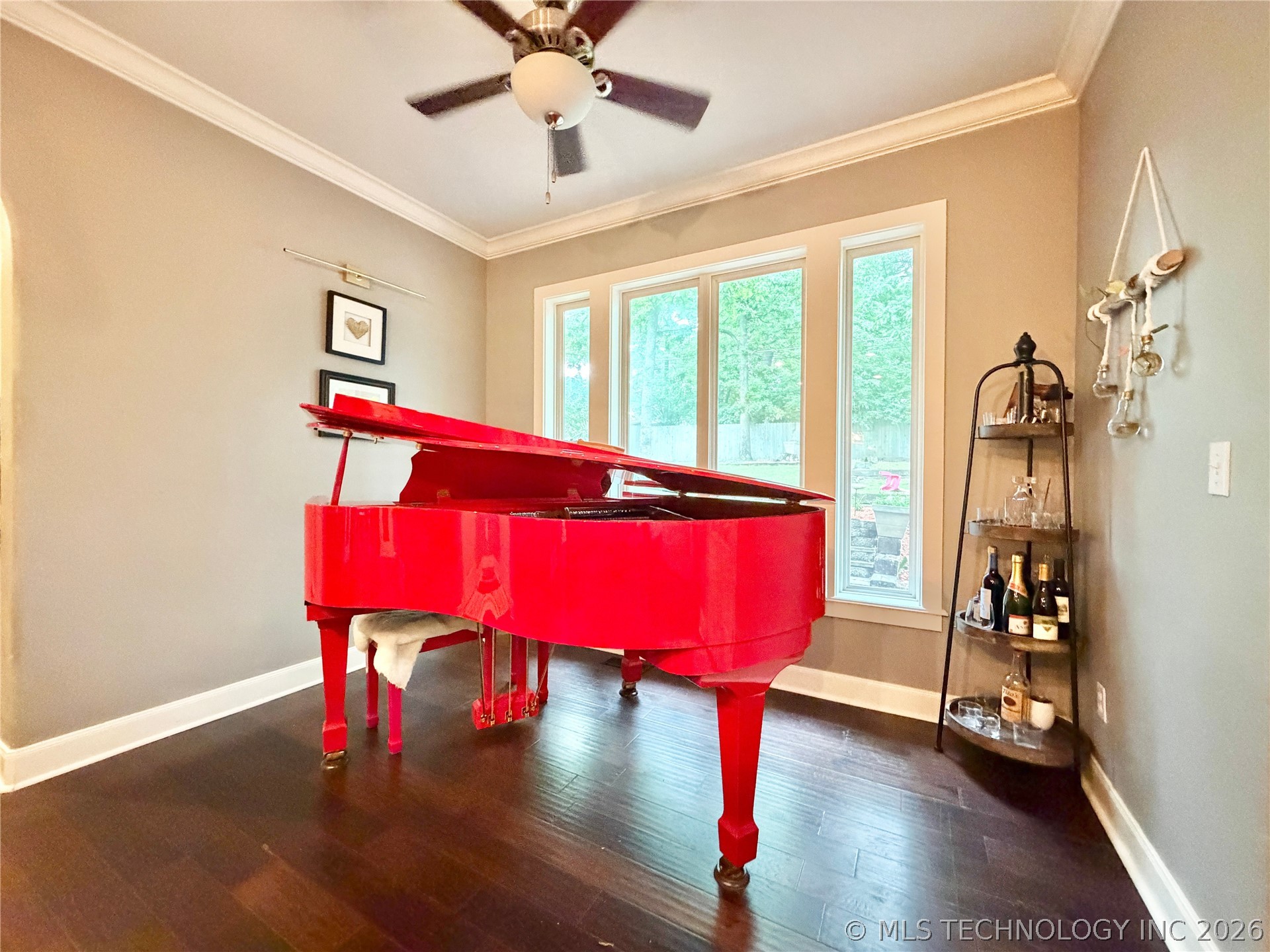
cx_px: 635
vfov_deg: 85.7
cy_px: 476
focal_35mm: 14
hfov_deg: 102.1
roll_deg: -0.9
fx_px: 514
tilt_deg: -0.7
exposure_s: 1/60
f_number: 2.2
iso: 1000
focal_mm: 2.22
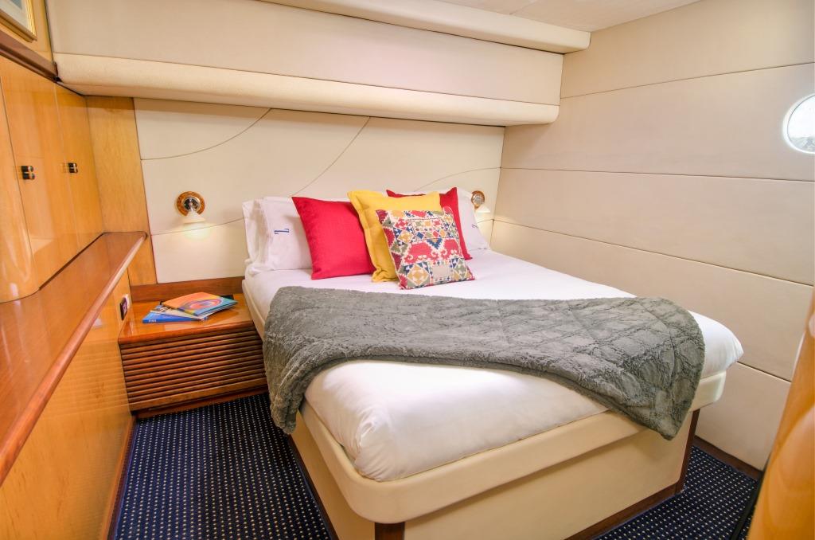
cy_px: 270
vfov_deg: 67.1
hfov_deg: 90.1
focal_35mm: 18
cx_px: 408
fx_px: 407
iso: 200
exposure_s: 1/1.67
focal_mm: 12
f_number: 8
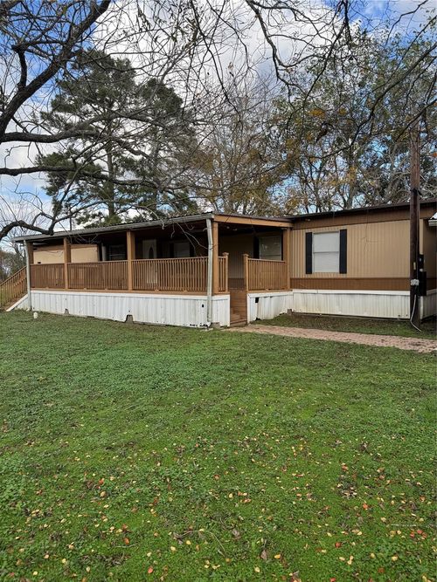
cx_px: 218
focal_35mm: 24
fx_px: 404
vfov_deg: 71.6
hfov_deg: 56.8
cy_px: 291
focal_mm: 6.76
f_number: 1.78
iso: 80
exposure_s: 1/1076
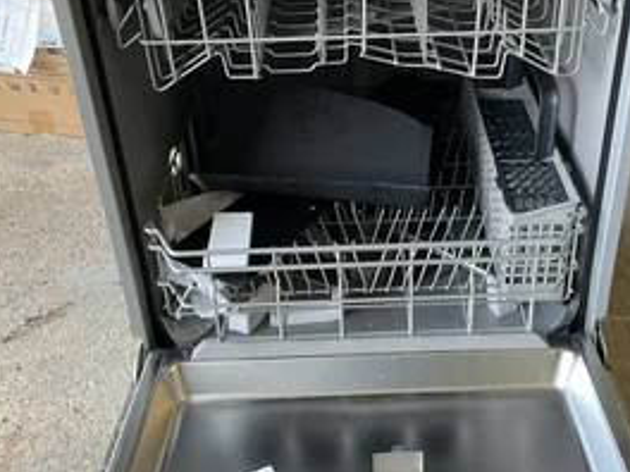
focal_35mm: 44
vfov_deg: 32.5
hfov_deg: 42.8
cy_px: 148
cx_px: 372
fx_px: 801
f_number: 1.8
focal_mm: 3
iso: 160
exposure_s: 1/60
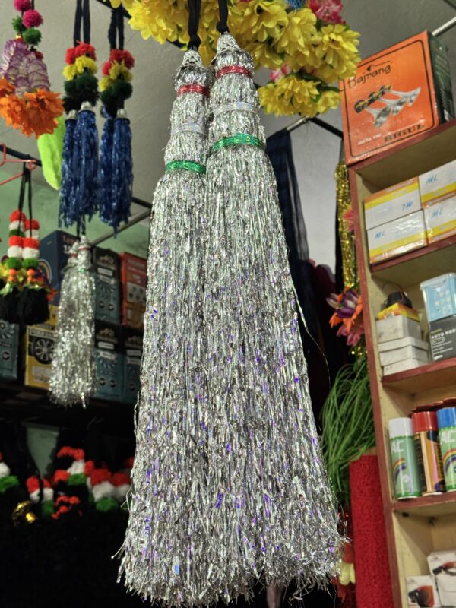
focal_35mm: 48
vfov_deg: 39.7
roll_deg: +2.1
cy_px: 304
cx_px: 228
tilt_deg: +22.8
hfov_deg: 30.3
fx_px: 843
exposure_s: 1/50
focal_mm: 6.76
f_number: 1.78
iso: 80
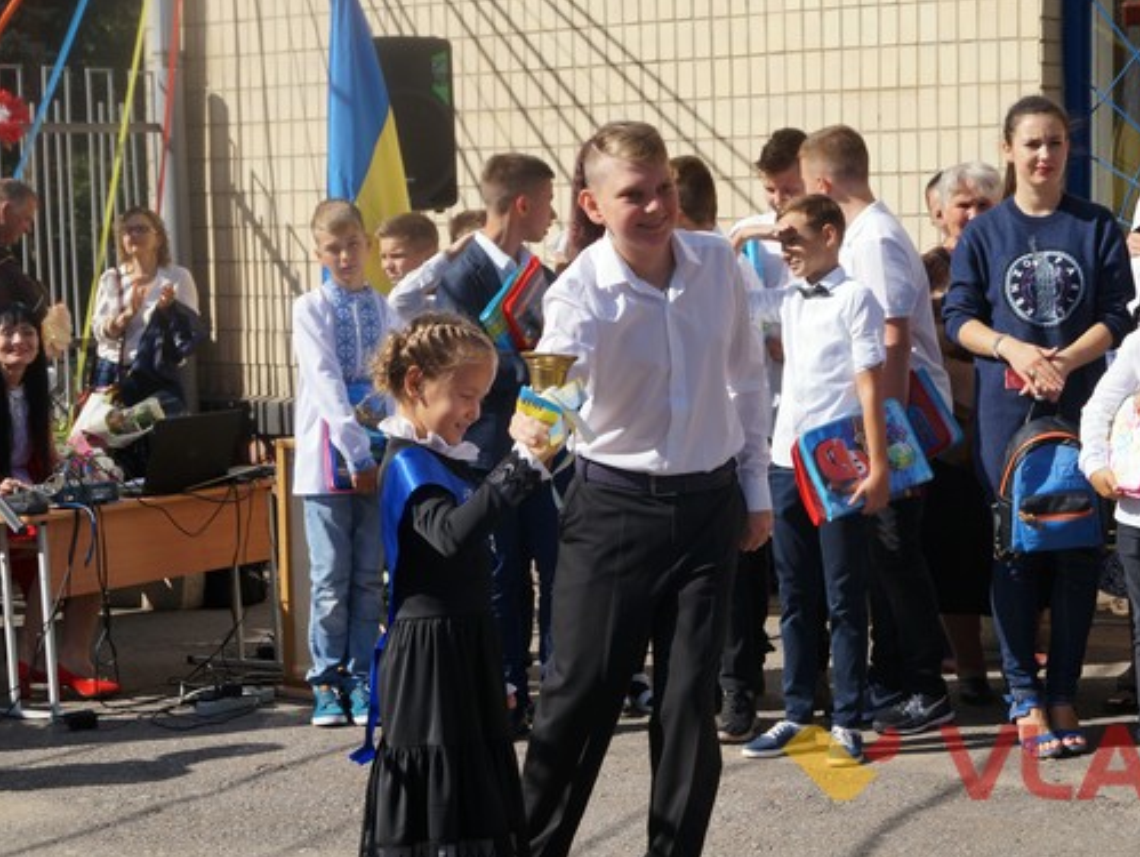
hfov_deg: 27.5
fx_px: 2329
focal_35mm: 71
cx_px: 644
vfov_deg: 20.8
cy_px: 454
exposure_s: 1/320
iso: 100
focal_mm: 35
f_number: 7.1
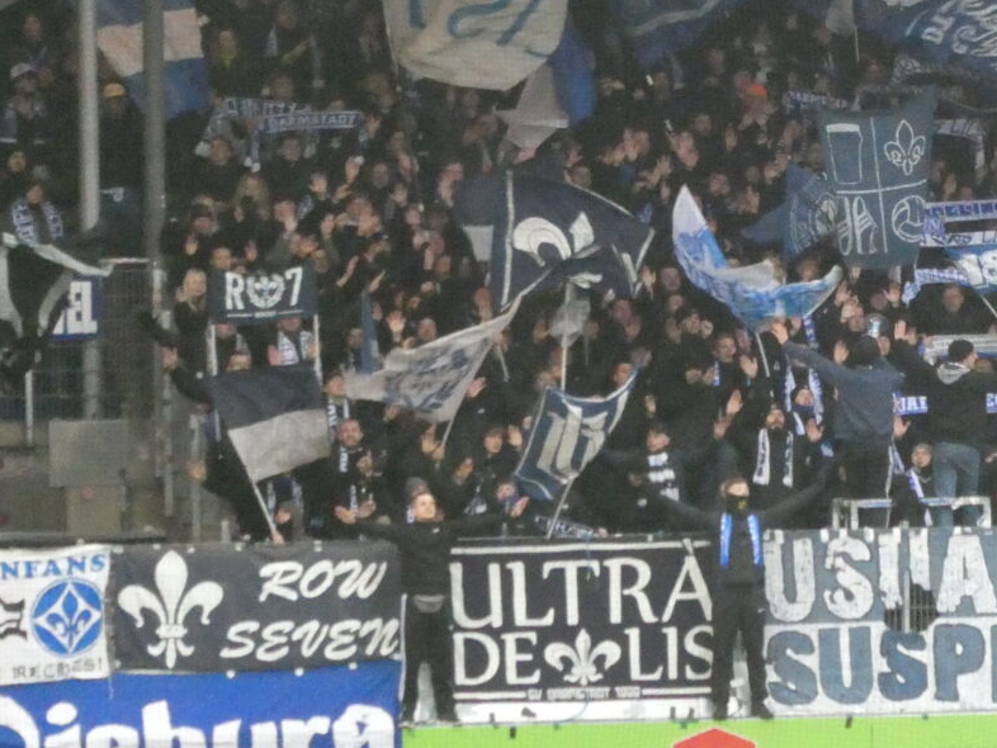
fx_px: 11726
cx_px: 868
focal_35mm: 407
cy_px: 150
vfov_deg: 3.7
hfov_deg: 4.9
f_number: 5.6
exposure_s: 1/125
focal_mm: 35.8
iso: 1600
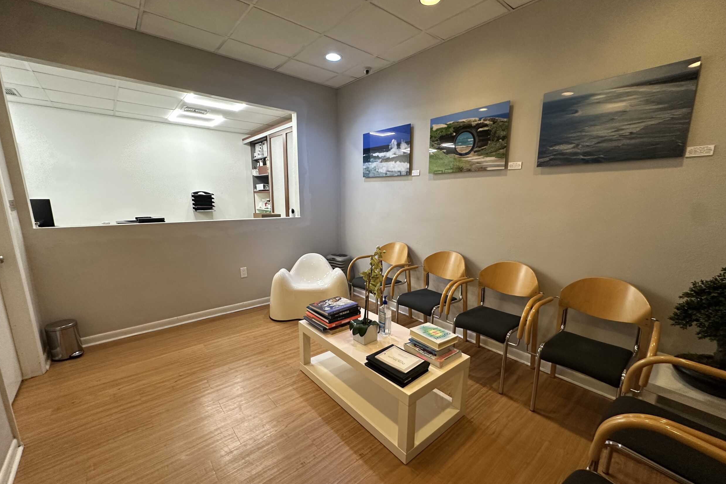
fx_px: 302
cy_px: 259
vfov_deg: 77.2
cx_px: 370
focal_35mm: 15
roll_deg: -0.3
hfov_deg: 100.4
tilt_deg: -11.9
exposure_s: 1/60
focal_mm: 2.22
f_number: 2.2
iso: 250
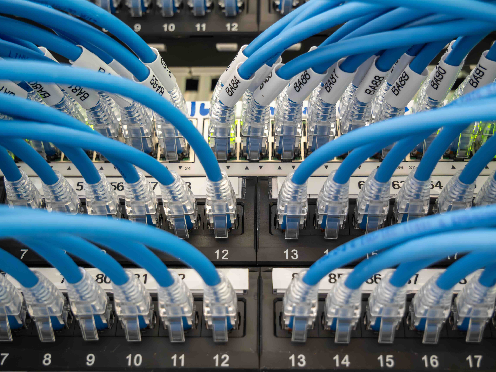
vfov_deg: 27.0
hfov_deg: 35.5
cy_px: 186
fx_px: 774
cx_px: 248
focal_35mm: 54
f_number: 4.6
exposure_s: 1/20
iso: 3200
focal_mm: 27
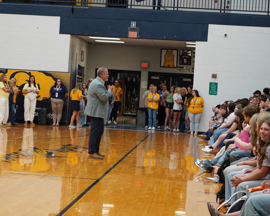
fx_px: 748
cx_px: 123
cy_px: 108
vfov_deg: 16.4
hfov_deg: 20.5
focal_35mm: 94
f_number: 4
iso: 1250
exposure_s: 1/160
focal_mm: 55
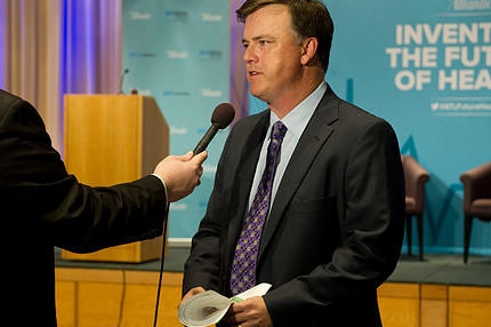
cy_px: 164
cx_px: 231
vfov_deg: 15.3
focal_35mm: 89
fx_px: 1213
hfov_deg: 22.9
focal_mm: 66
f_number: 5
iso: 2500
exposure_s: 1/100
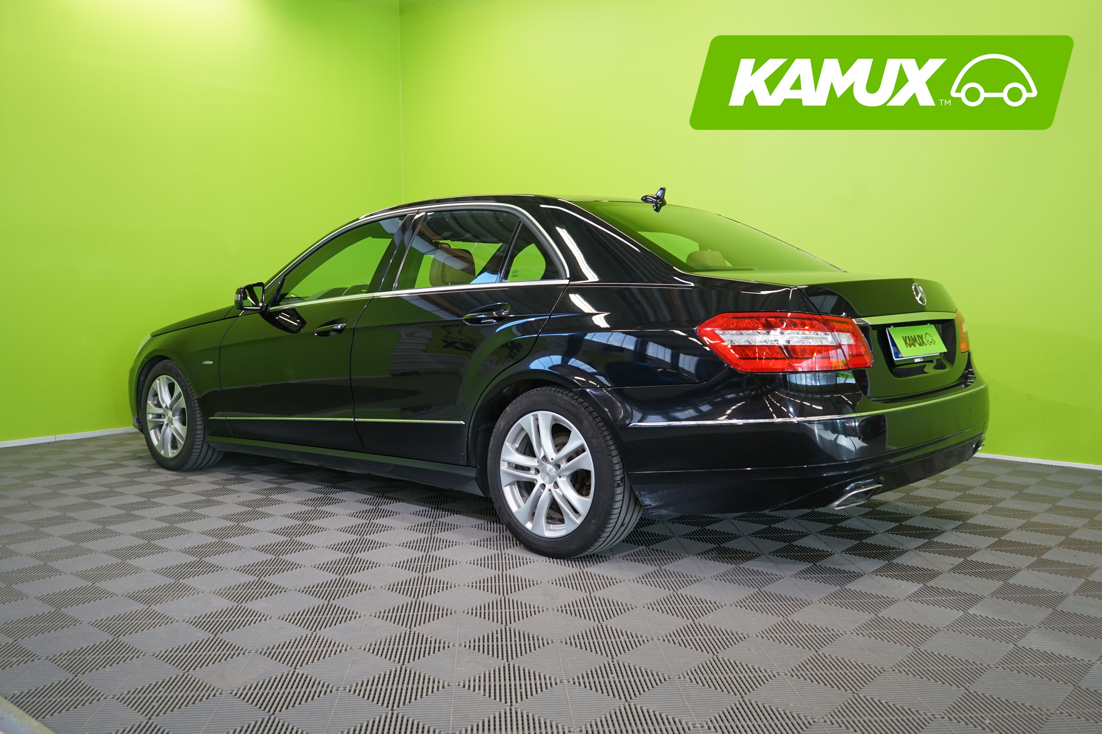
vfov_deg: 42.3
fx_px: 949
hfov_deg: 60.3
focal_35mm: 31
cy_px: 367
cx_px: 551
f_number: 5.6
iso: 400
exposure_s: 1/30
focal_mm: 31
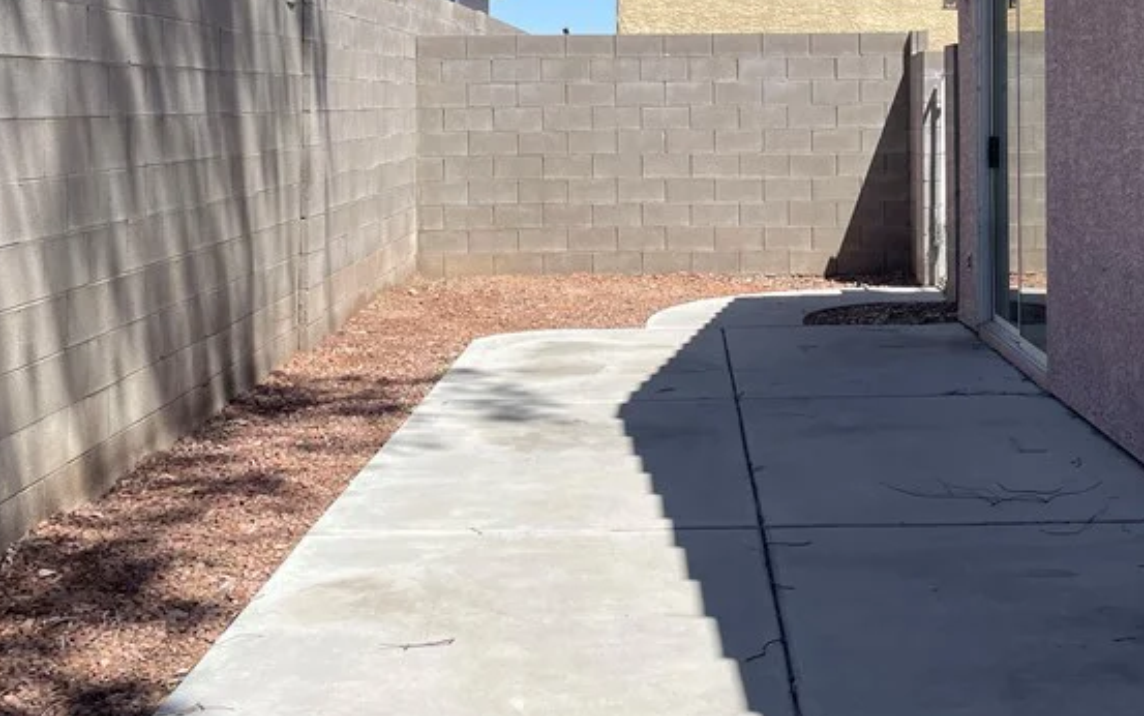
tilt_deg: -0.3
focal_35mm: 51
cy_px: 135
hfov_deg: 39.4
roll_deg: +0.6
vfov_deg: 24.9
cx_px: 689
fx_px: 1591
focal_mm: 4.2
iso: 32
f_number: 1.6
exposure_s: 1/3610
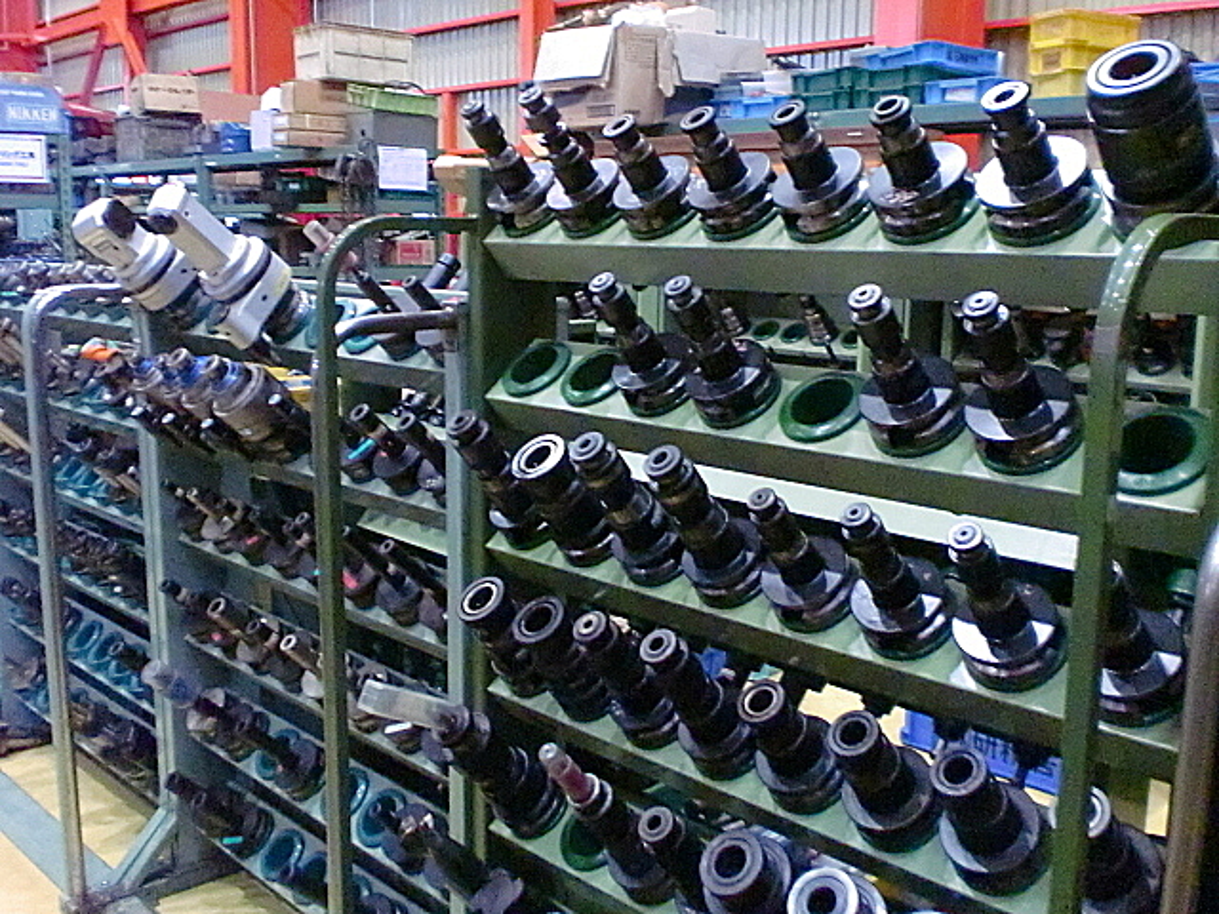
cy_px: 457
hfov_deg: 52.6
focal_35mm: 35
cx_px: 610
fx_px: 1233
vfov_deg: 40.7
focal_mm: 6.3
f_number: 3.1
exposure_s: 1/60
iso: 1600
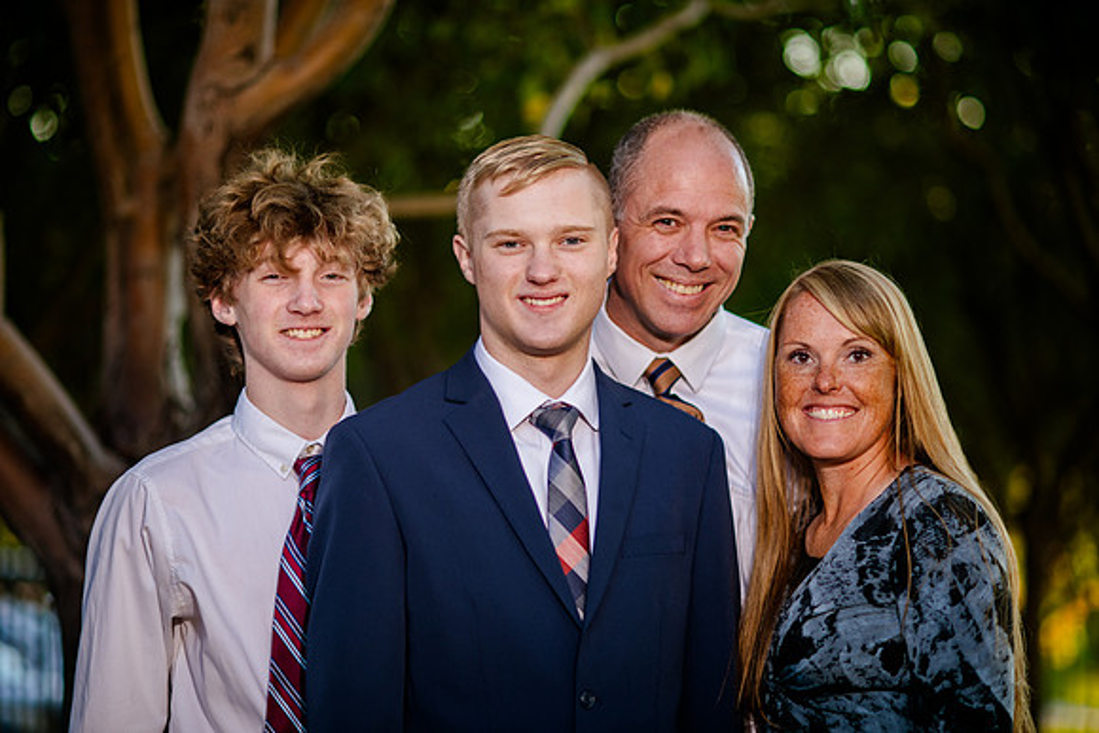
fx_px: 3338
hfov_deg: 18.7
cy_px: 364
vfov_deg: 12.5
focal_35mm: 109
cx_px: 527
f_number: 2
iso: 200
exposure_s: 1/500
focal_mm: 105
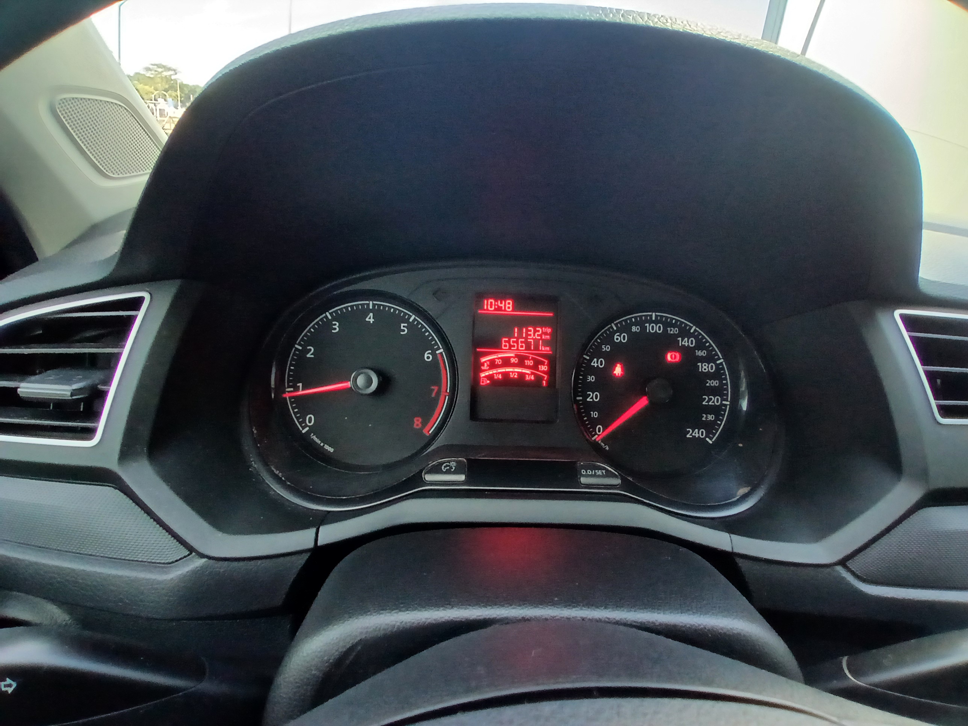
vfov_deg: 74.7
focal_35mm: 17
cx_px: 484
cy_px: 363
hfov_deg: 91.0
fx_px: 475
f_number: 2.2
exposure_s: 1/30
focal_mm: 1.4
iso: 160
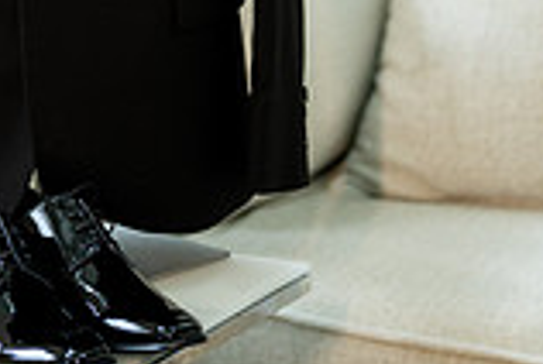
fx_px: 2765
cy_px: -136
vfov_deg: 7.4
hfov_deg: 11.2
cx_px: 189
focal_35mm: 183
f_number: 1.4
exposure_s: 1/400
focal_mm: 50
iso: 640
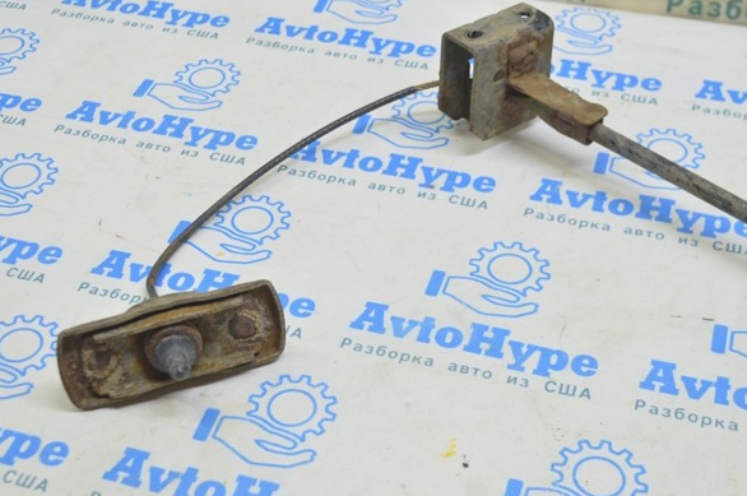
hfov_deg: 34.0
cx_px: 343
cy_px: 238
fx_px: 1223
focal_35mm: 59
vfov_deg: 22.9
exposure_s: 1/20
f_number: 5.6
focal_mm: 36
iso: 400
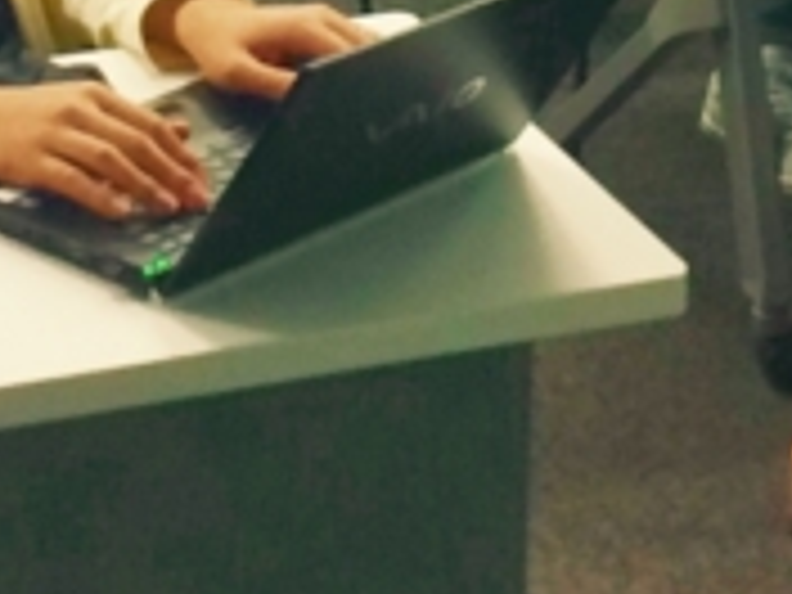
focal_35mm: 169
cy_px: -909
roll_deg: -0.7
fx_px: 3867
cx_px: 333
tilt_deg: -10.2
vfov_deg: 8.0
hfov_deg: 11.7
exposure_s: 1/30
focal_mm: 4.15
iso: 64
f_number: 2.2
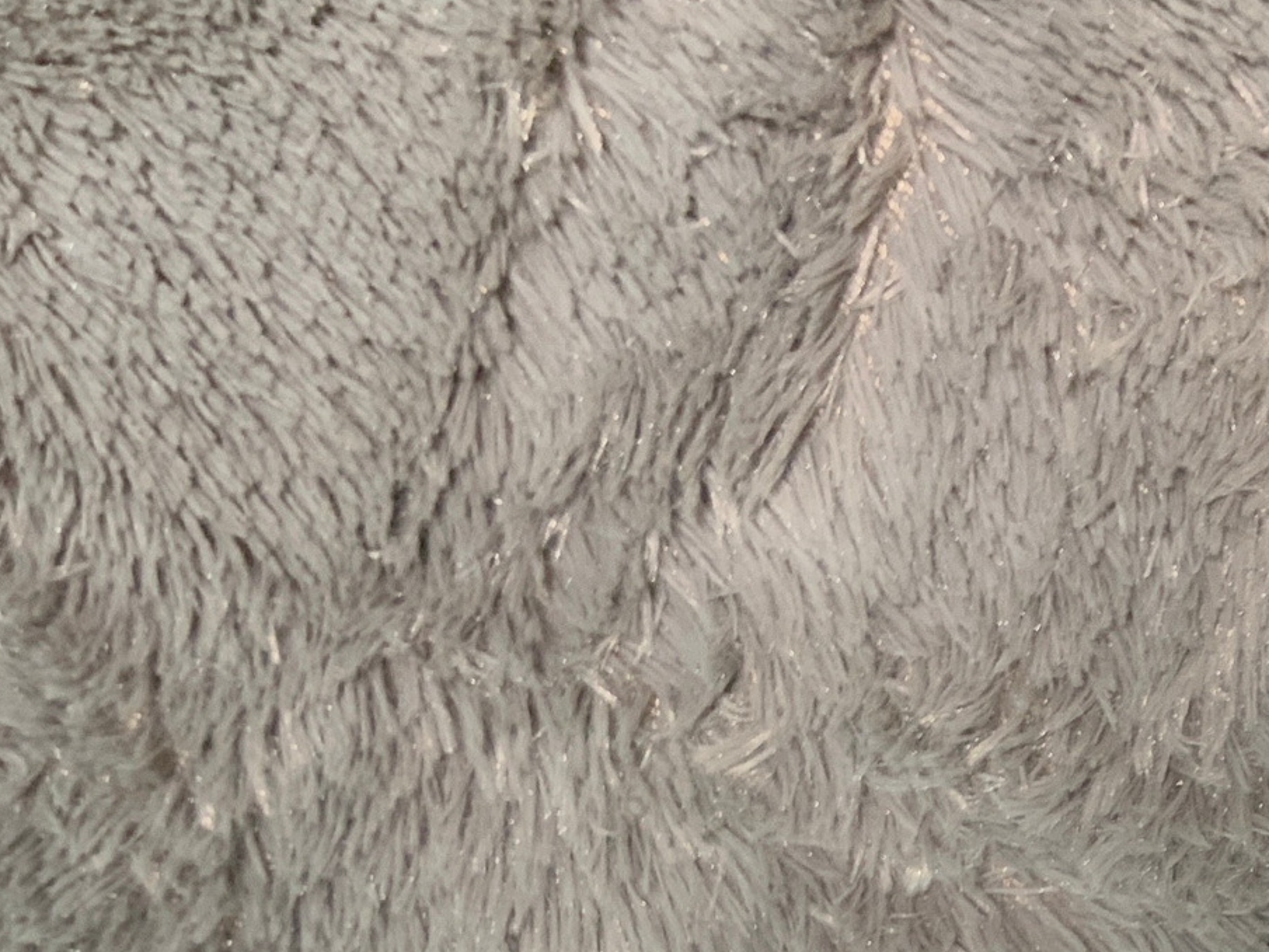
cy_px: 1155
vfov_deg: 17.2
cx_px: 1599
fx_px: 3006
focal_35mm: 82
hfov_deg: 21.7
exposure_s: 1/52
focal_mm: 3
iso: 80
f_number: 1.8
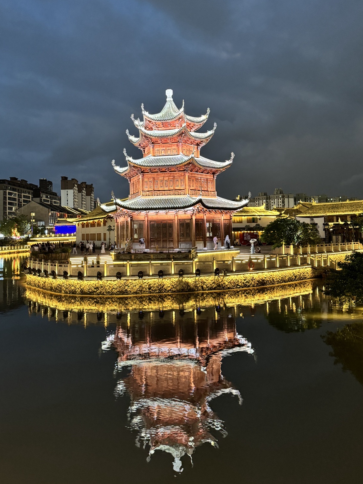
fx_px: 447
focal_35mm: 32
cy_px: 208
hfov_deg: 44.1
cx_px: 173
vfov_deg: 56.6
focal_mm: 6.76
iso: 640
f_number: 1.78
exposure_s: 1/33
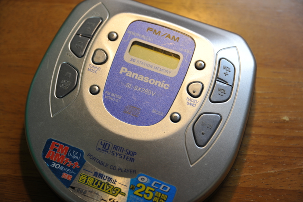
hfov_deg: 20.0
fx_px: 858
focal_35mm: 102
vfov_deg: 13.4
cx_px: 152
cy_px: 101
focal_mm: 102
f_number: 5.6
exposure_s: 1/40
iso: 500
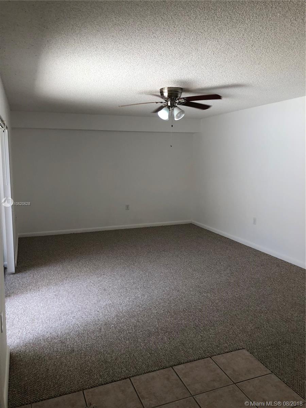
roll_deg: +1.2
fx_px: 342
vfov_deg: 61.7
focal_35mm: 29
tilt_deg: -7.2
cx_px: 153
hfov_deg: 48.2
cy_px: 204
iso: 50
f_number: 1.8
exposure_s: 1/122
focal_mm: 3.99
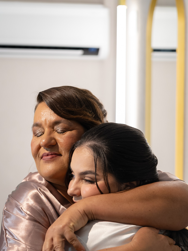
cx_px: 98
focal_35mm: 101
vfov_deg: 19.4
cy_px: 163
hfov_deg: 14.6
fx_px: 731
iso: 1000
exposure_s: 1/320
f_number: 2
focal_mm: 50
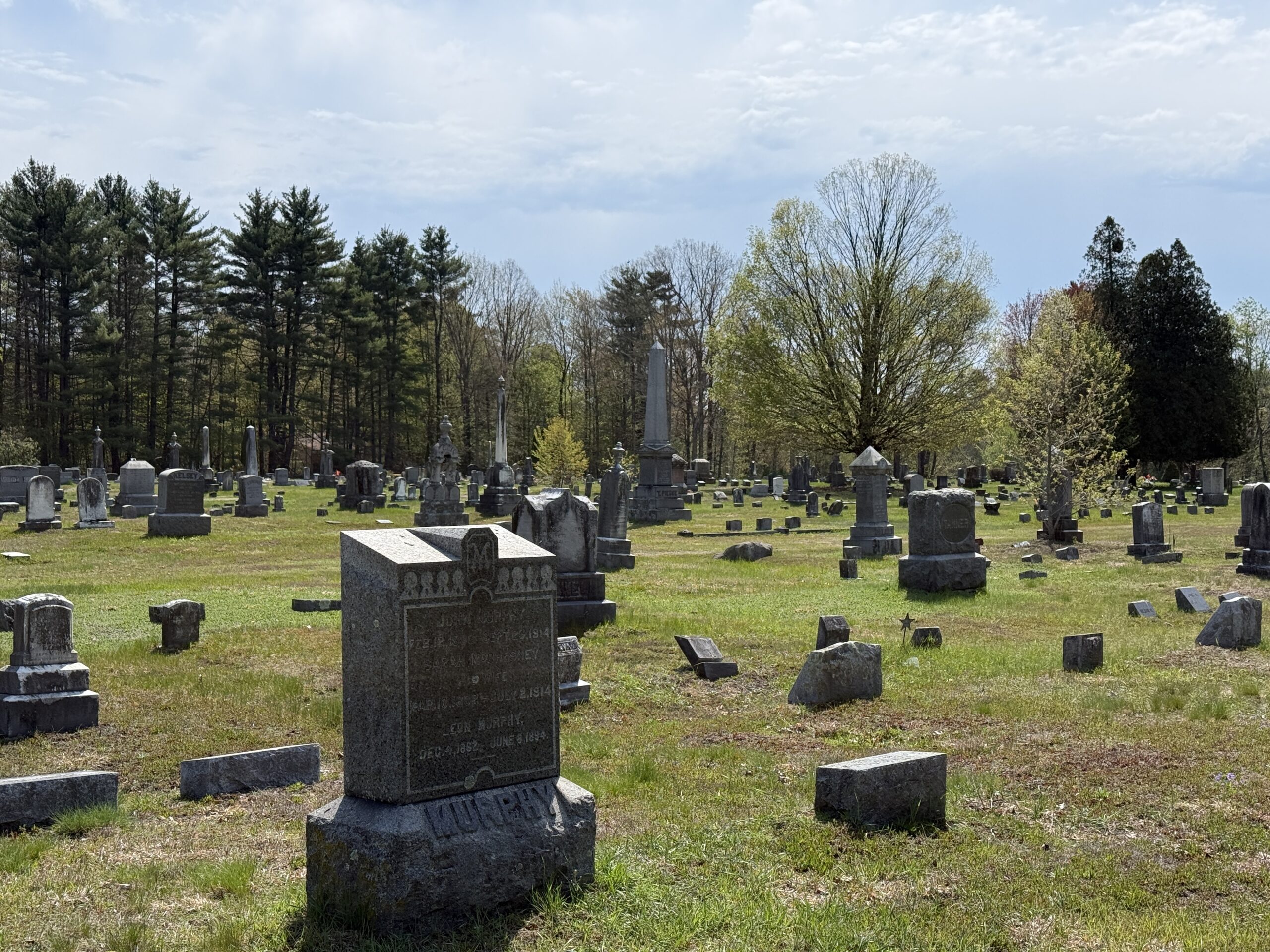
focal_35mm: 48
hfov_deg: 39.7
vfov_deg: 30.3
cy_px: 476
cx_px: 635
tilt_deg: +0.0
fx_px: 1761
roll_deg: +0.3
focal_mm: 6.76
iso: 64
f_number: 1.78
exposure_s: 1/6024
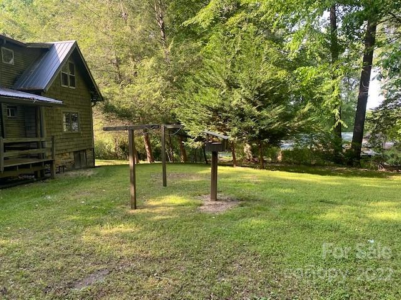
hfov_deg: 67.3
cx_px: 200
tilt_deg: -5.6
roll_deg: +0.3
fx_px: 301
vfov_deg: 53.1
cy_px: 150
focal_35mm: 26
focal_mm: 4.25
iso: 32
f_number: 1.8
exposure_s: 1/122
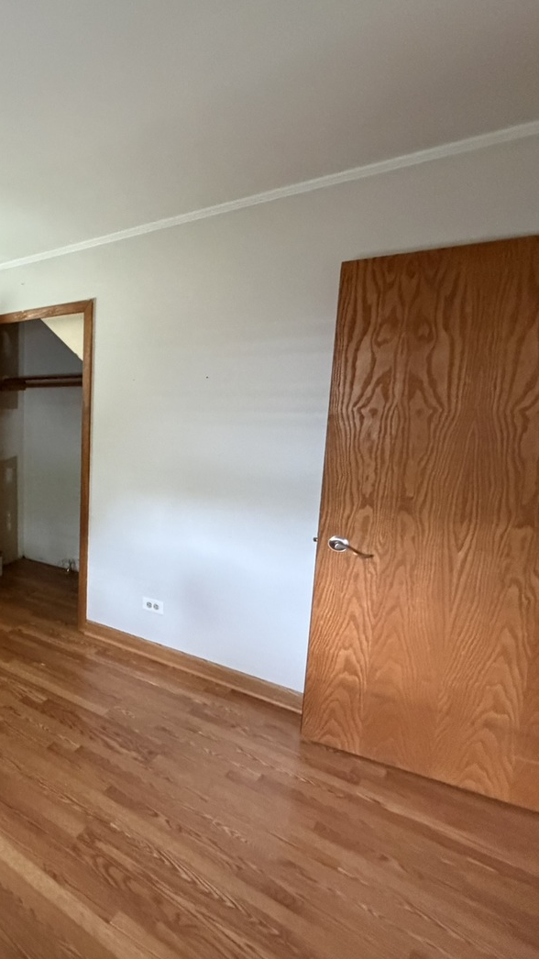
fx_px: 534
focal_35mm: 21
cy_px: 473
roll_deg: +1.0
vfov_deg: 83.8
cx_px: -91
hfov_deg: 40.1
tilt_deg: -7.9
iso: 1000
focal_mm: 2.22
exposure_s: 1/60
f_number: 2.2
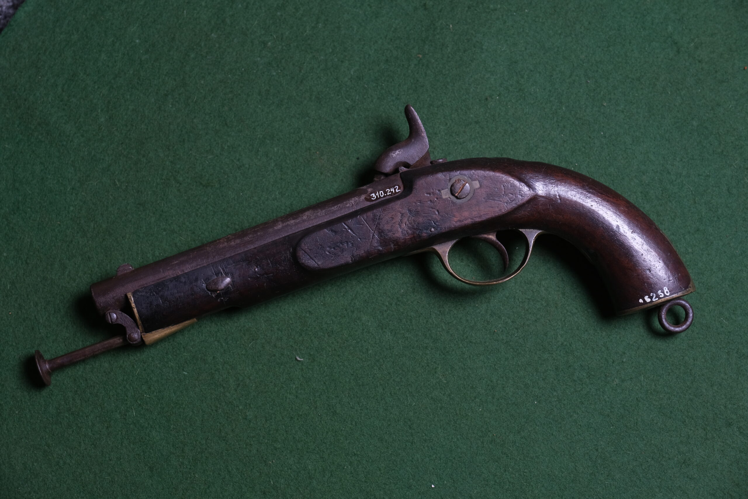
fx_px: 1725
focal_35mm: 83
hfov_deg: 24.5
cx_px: 374
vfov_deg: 16.5
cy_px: 250
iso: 320
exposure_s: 1/160
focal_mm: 55
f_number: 5
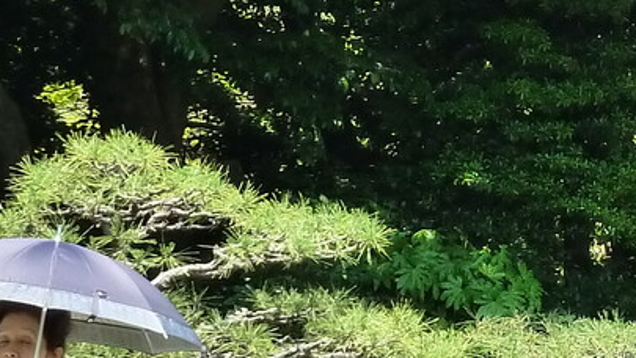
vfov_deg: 4.8
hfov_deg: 8.3
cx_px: 985
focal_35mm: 254
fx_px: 4284
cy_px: 225
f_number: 3.9
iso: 200
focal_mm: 9.7
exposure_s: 1/200
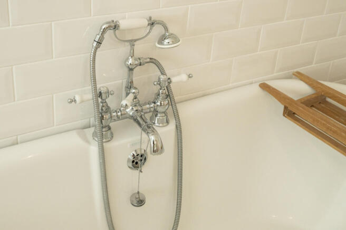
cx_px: 173
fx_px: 288
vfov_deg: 43.5
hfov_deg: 62.0
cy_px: 115
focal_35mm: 30
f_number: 8
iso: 2000
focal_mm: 30
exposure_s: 1/30
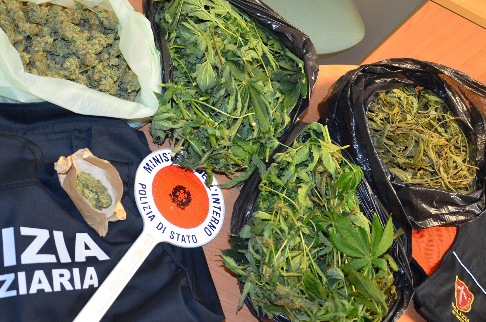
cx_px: 177
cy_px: 159
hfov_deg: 48.0
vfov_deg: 33.3
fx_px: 539
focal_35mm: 40
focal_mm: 18
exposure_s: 1/60
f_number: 3.5
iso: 1000
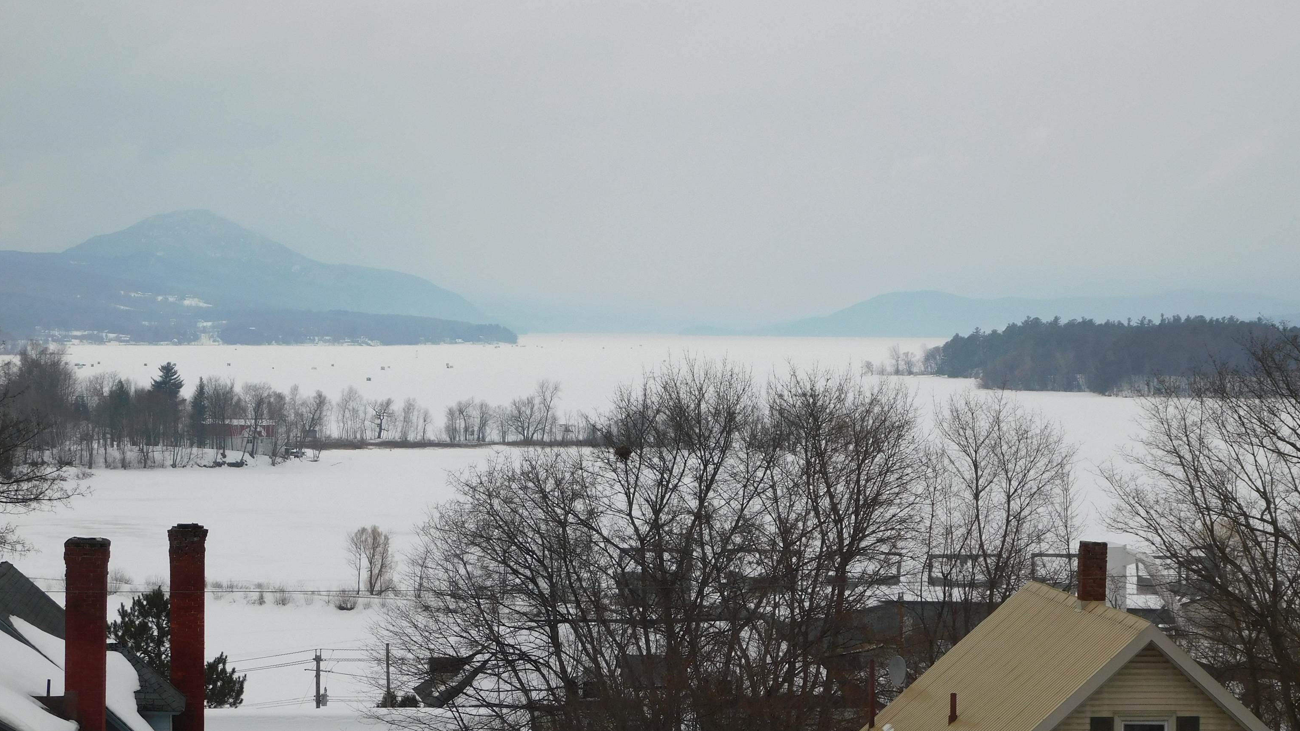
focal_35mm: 100
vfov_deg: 12.1
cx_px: 654
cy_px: 402
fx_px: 3447
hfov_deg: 21.4
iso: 125
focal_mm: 16.1
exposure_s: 1/400
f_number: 4.5
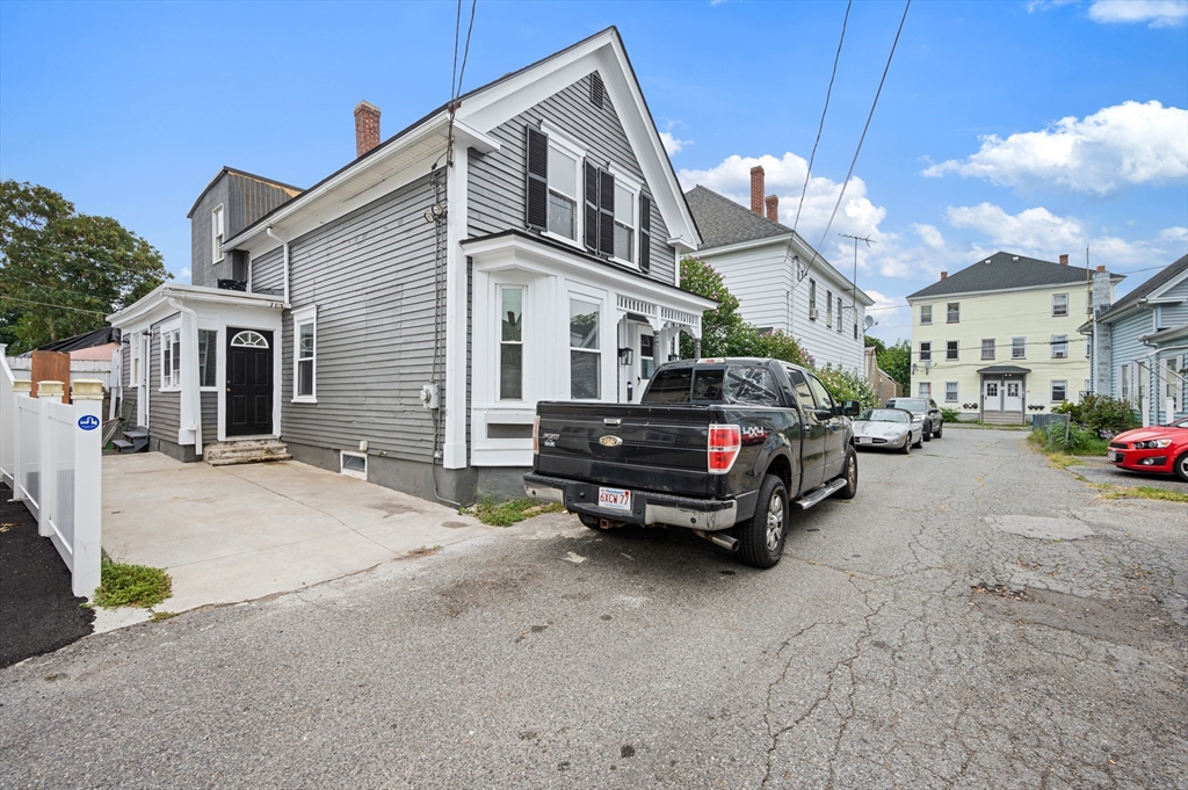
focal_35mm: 14
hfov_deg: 104.3
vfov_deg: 81.1
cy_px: 395
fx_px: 462
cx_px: 594
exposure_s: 1/15
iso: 100
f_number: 8
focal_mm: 14
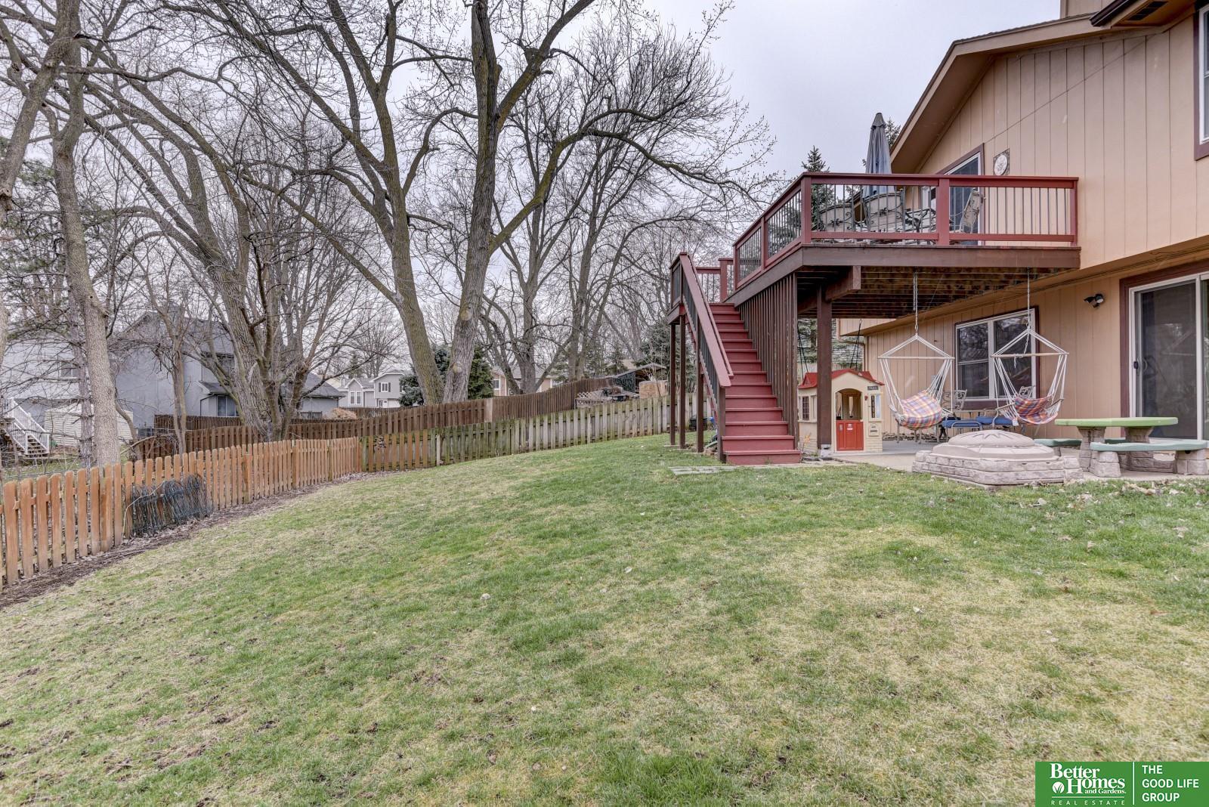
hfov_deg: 73.7
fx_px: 806
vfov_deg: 53.2
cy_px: 404
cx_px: 604
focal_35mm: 24
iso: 400
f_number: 8
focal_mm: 24
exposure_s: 1/100
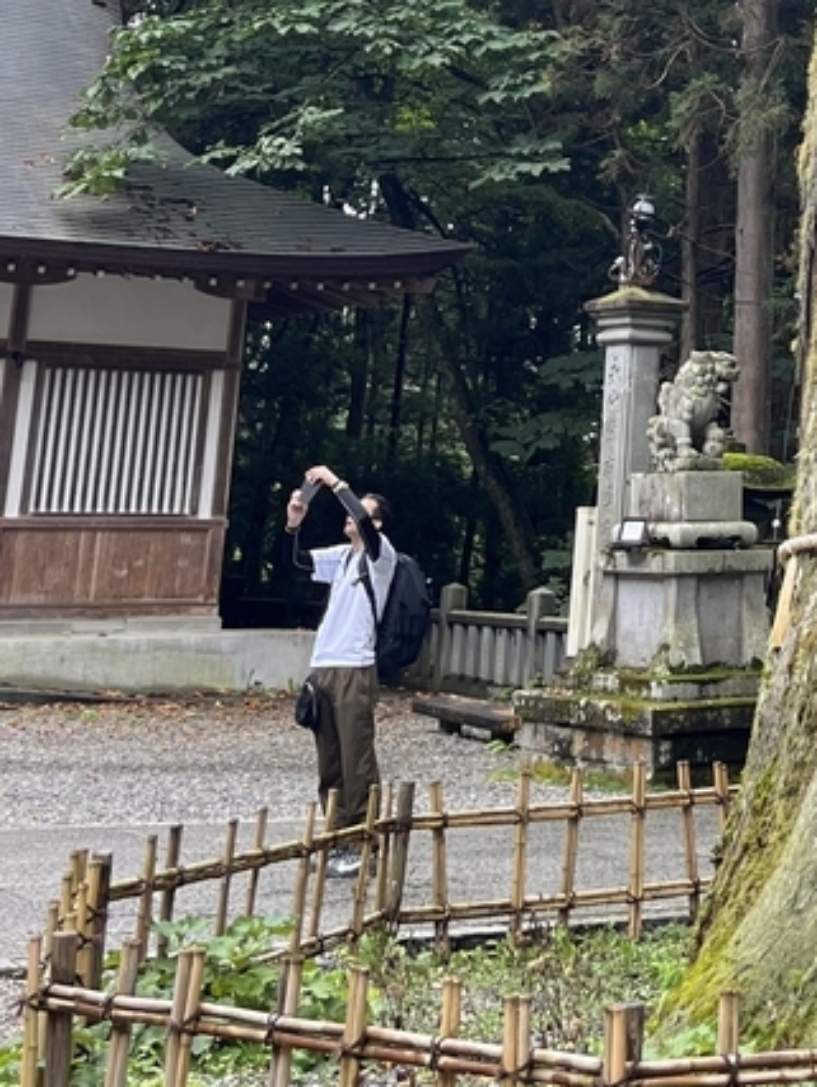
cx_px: 965
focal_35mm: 73
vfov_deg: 24.9
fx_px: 2294
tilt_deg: +13.5
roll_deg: -1.1
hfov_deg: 19.1
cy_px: -87
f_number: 1.6
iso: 40
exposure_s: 1/243
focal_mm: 5.1
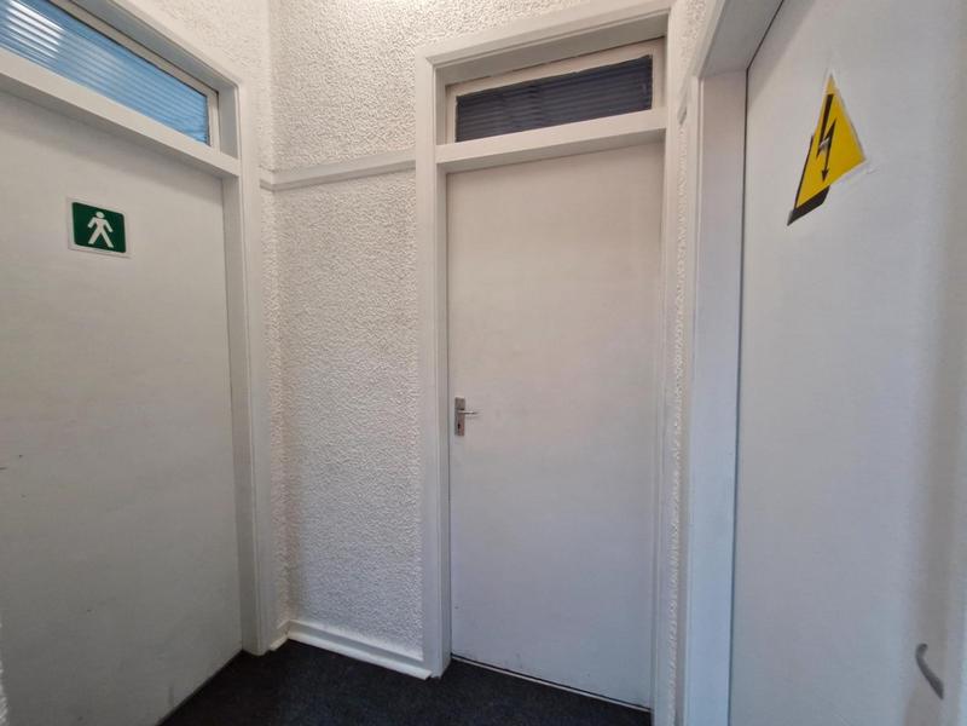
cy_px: 363
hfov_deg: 106.2
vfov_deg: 89.9
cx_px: 484
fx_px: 363
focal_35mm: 13
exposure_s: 1/33
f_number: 2.2
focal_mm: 1.74
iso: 320
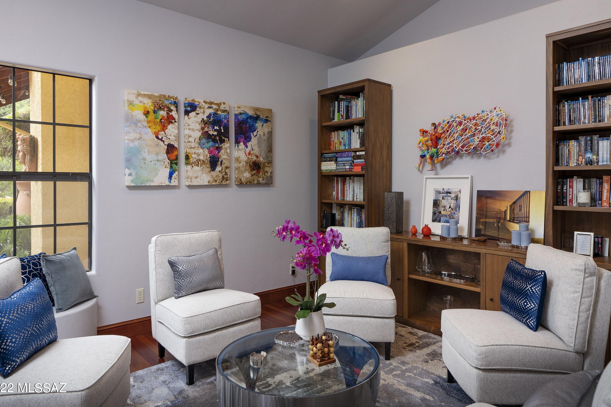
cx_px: 310
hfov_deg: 76.1
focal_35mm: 23
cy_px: 185
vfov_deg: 55.0
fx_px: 390
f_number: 7.1
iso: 200
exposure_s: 1/20
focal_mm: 21
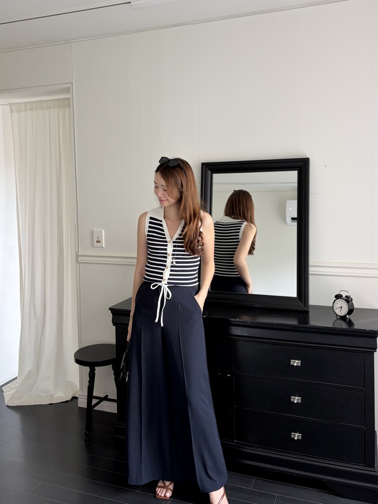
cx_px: 189
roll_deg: +0.8
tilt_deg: -2.2
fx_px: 379
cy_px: 252
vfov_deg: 67.3
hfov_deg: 53.1
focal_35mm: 26
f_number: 1.6
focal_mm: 5.96
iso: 125
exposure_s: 1/120
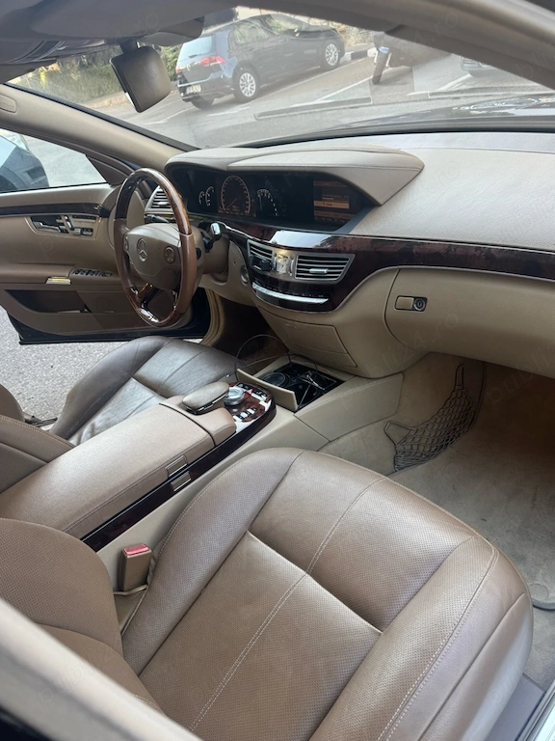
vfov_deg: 69.4
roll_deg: +15.3
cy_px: 381
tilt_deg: -32.7
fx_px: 534
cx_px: 286
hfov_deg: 54.9
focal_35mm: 25
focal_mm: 6.76
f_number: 1.78
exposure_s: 1/121
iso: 125
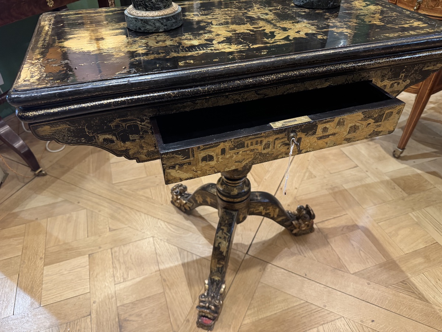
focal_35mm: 24
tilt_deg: -40.8
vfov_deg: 56.8
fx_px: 306
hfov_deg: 71.6
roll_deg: +0.7
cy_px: 166
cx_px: 221
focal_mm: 6.76
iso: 400
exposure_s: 1/50
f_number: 1.78
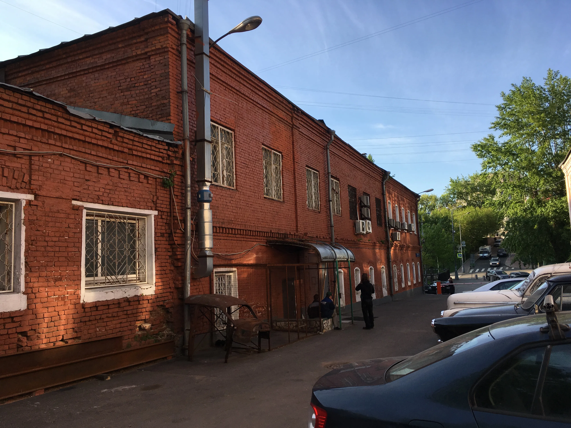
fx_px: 478
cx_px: 286
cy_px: 214
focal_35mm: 29
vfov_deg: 48.2
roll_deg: +3.7
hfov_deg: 61.7
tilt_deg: +3.9
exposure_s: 1/601
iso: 25
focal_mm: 4.15
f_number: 2.2
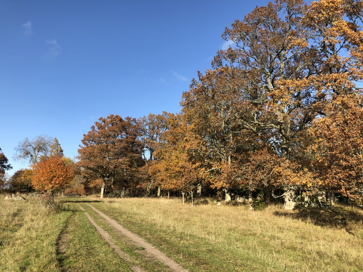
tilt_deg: +14.5
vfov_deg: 49.7
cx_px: 182
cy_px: 136
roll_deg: -0.4
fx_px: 294
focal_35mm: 28
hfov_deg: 63.4
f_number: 1.8
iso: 20
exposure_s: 1/1200
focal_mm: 3.99
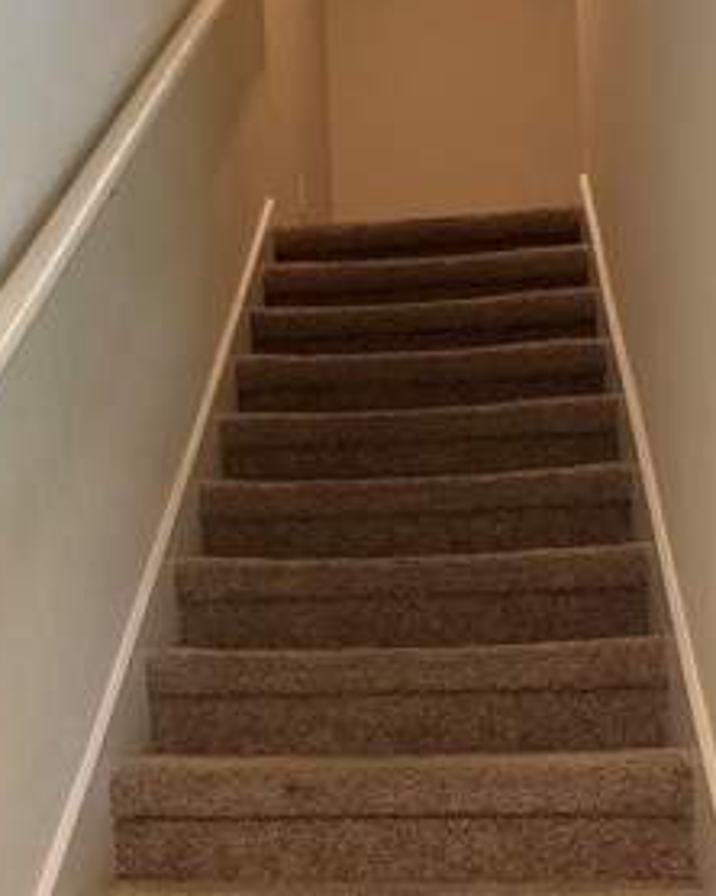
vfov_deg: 33.9
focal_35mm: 54
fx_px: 1432
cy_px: 690
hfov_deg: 28.1
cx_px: 316
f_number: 1.78
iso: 160
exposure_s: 1/60
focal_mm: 6.76
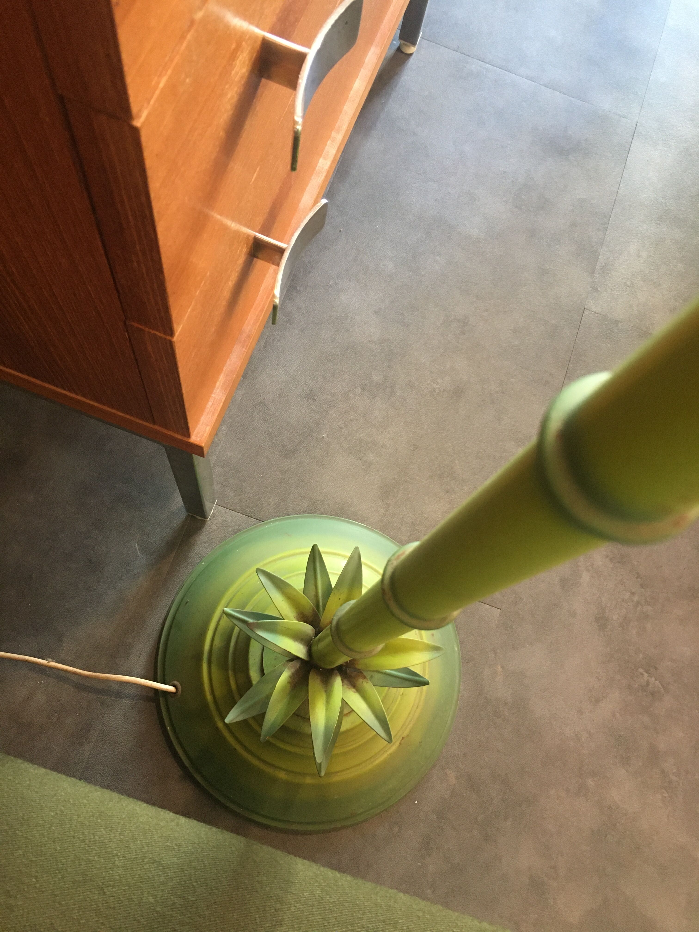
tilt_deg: -71.2
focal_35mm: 29
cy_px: 466
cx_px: 350
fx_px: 781
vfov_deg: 61.7
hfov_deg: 48.2
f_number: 2.2
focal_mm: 4.15
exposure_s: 1/33
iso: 200
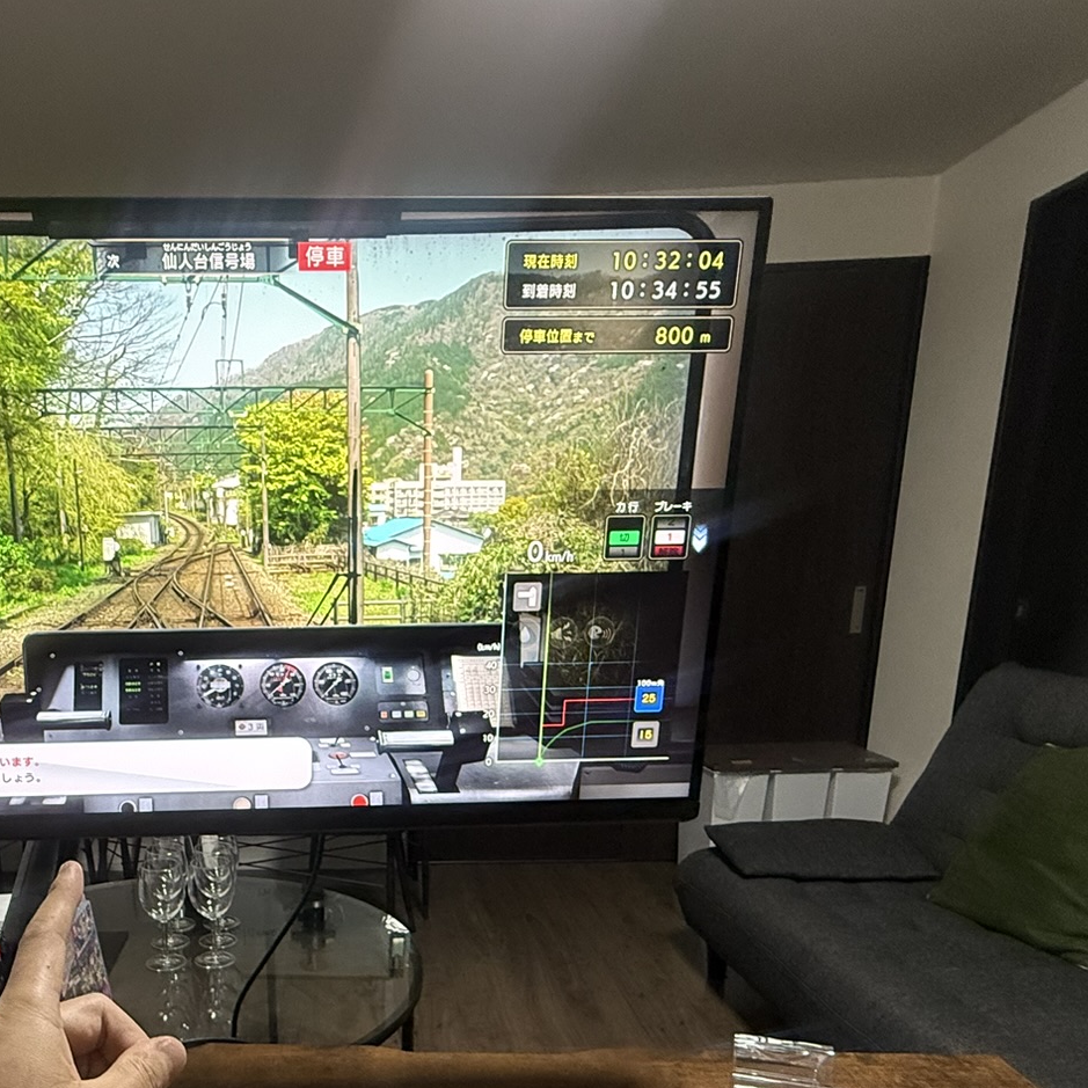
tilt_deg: -13.5
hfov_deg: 56.8
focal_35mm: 27
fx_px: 960
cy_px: 815
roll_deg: +2.1
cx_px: 301
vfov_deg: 56.2
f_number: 2.2
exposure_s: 1/100
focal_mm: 2.22
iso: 400
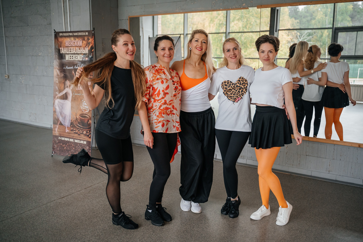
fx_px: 358
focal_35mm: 36
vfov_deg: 37.3
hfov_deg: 53.7
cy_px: 121
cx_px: 184
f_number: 2.8
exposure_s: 1/125
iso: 2000
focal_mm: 35
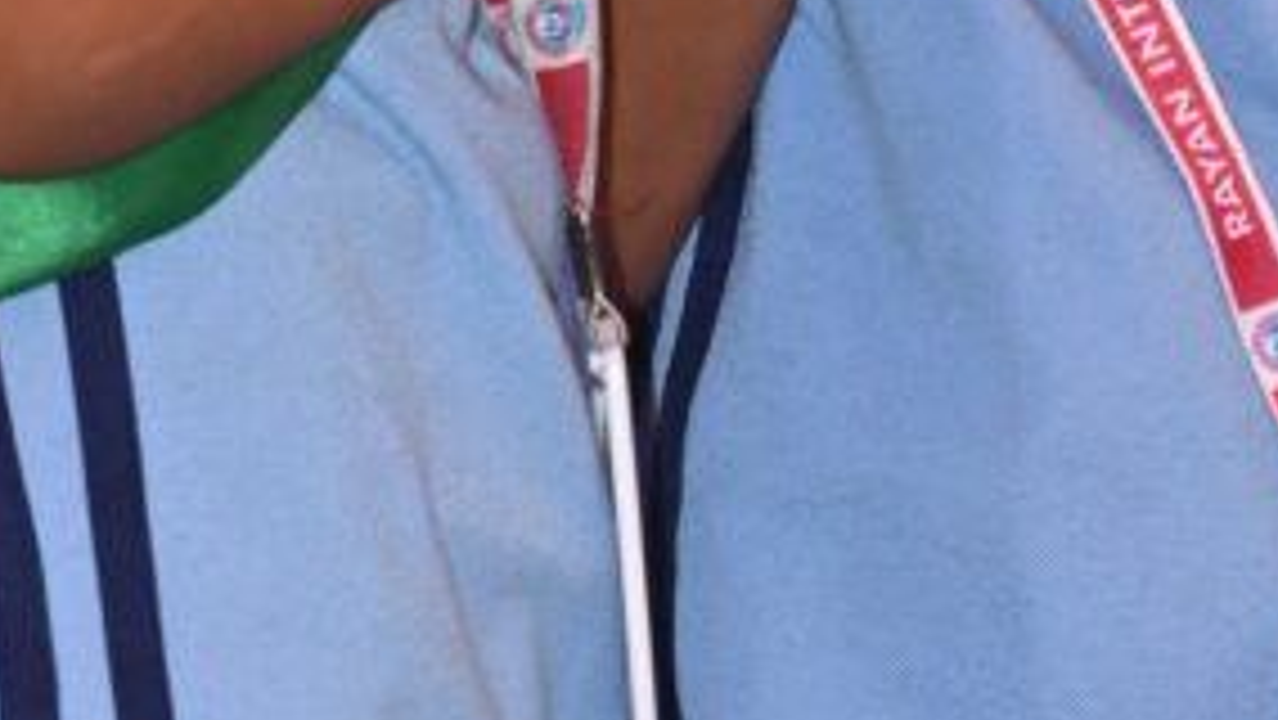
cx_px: 763
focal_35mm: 283
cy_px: -864
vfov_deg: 4.2
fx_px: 9594
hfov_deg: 7.6
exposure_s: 1/125
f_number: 8
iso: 250
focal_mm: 50
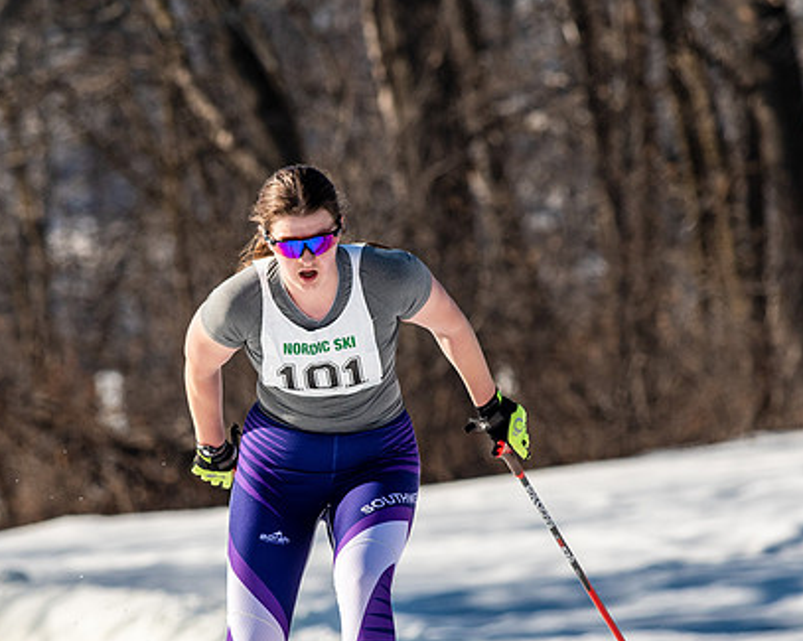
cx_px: 294
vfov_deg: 2.2
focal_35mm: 701
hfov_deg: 2.8
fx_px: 16648
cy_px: 440
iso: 400
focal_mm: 300
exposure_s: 1/2000
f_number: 7.1
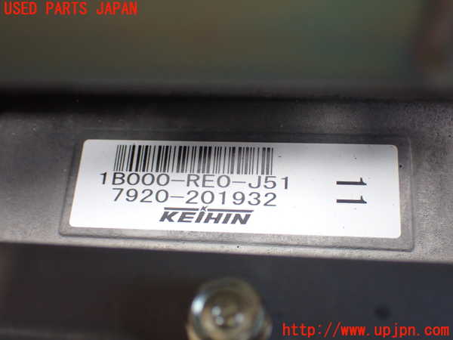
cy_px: 170
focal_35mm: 47
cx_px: 226
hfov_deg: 40.4
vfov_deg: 30.9
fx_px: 615
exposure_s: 1/200
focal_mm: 8.4
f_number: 3.1
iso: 320
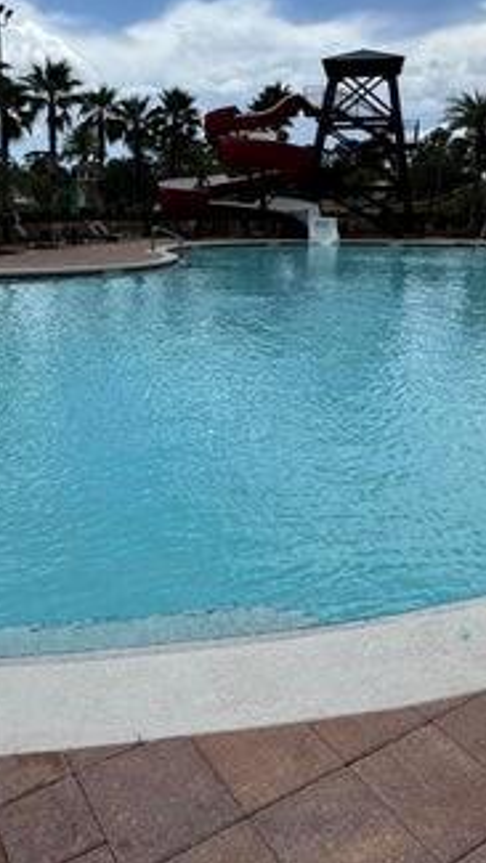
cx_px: 191
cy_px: 316
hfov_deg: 38.8
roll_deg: -0.7
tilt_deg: -8.6
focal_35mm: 30
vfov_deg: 63.3
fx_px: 687
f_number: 2.2
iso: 50
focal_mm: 2.22
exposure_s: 1/2874
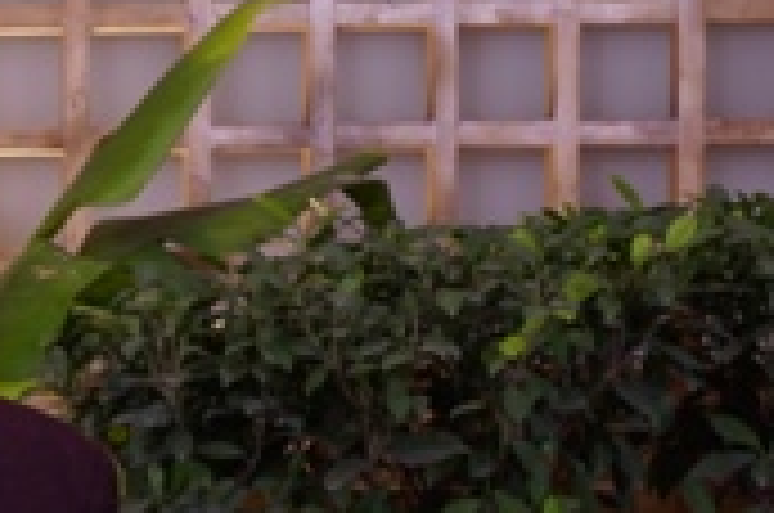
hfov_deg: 15.3
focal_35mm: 128
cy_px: 488
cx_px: -220
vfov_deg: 10.6
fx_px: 2747
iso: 500
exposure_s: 1/125
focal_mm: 33
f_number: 5
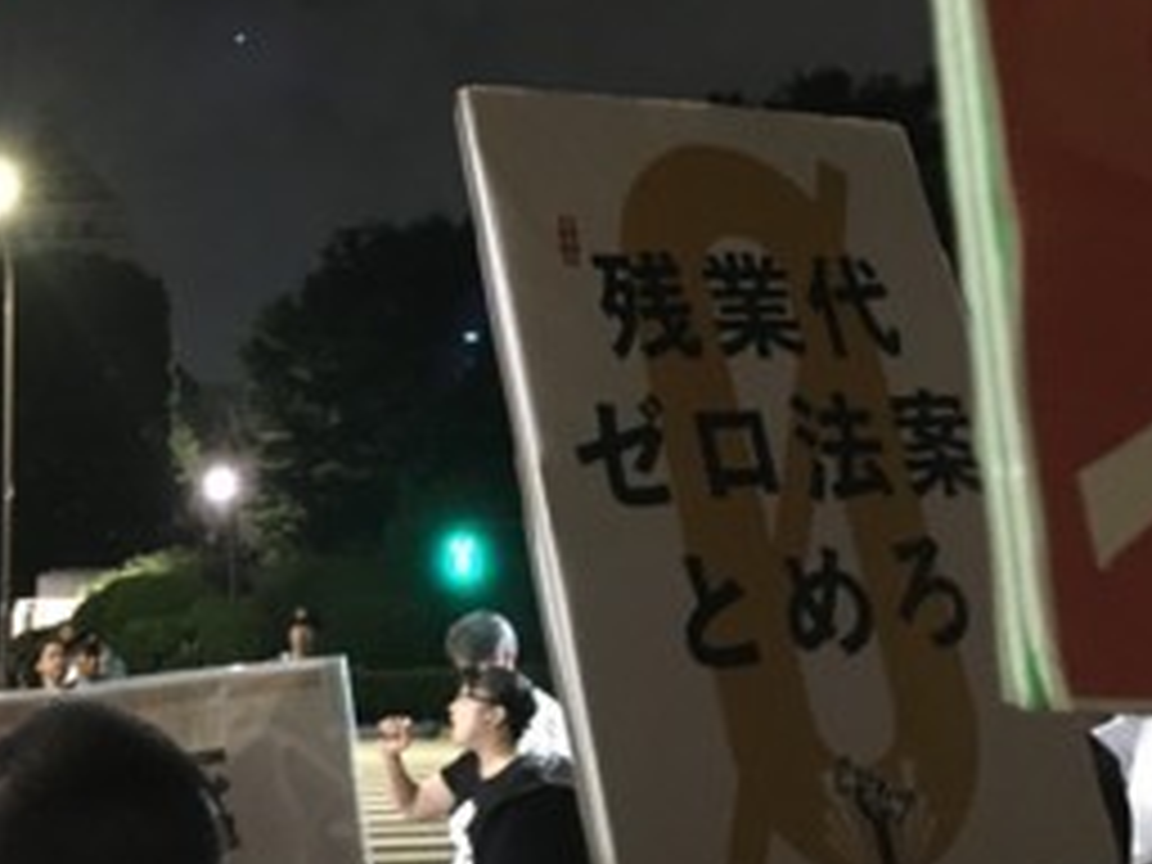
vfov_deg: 28.4
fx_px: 1697
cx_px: 238
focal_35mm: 51
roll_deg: +0.1
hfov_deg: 36.3
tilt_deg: +14.1
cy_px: 284
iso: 500
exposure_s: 1/15
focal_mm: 4.15
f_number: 2.2
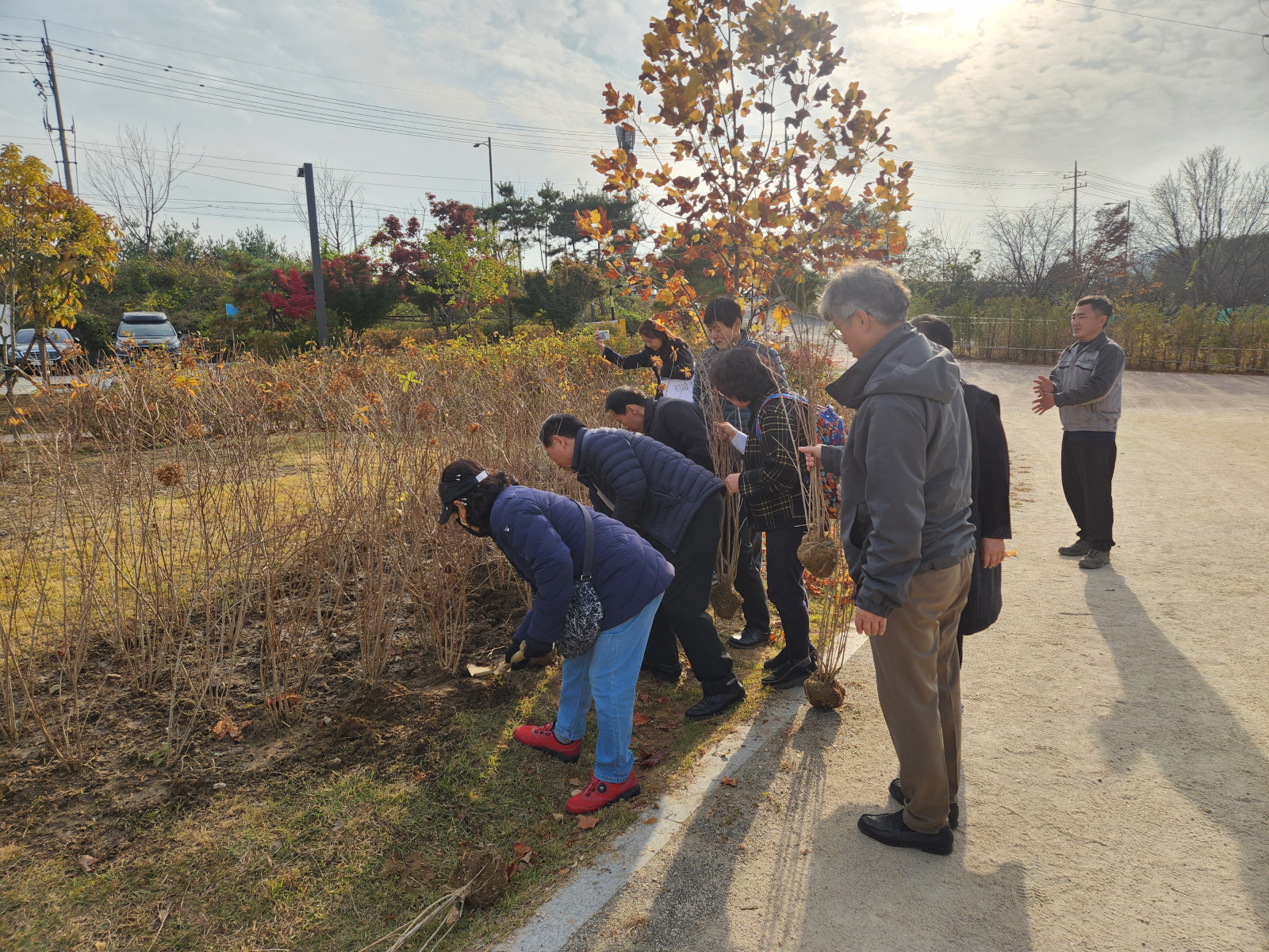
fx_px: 843
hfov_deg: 73.9
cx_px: 634
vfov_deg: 58.9
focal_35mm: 23
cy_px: 476
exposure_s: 1/1036
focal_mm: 5.4
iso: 20
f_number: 1.8
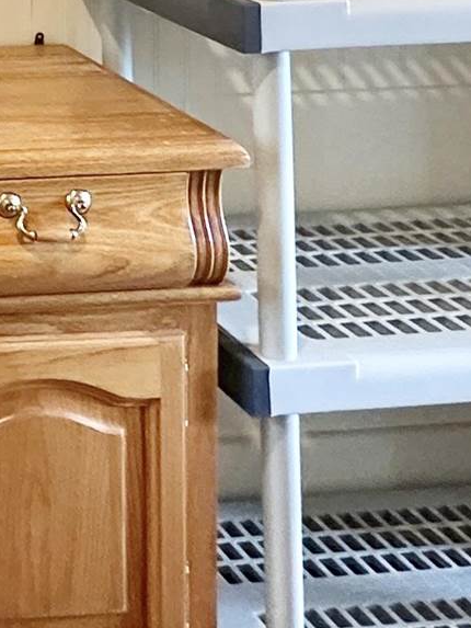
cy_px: -301
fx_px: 1360
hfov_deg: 15.5
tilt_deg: -1.0
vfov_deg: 21.8
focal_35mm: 75
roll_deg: +1.2
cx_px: -478
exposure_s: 1/60
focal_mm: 2.22
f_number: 2.2
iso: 320
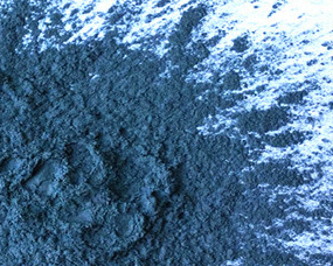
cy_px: 111
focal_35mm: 115
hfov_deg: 16.3
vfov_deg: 13.4
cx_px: -25
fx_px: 1133
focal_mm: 3.3
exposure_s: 1/100
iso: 32
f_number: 2.4
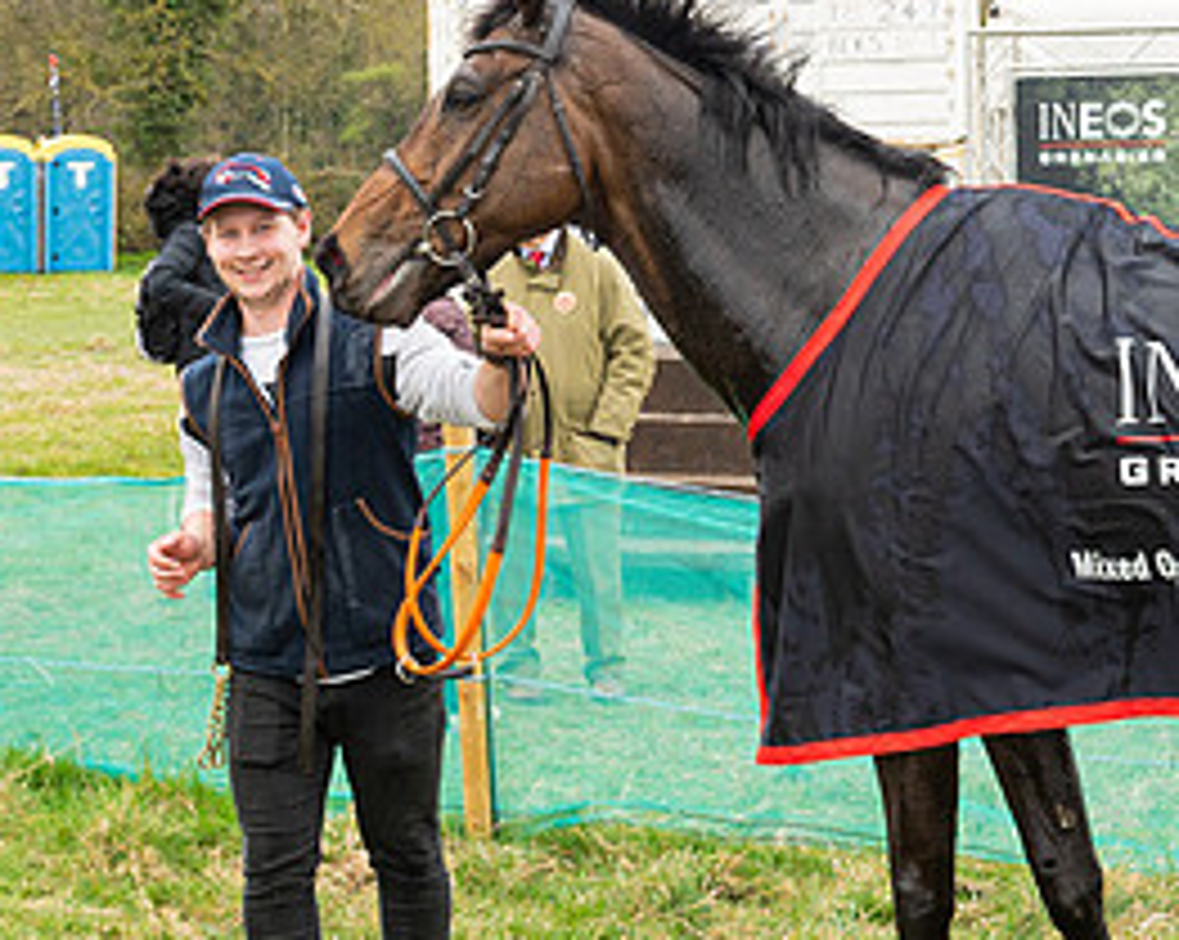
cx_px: 970
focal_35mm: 89
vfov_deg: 17.2
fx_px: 3102
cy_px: 402
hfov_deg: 21.2
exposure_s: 1/250
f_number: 5
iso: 400
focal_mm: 27
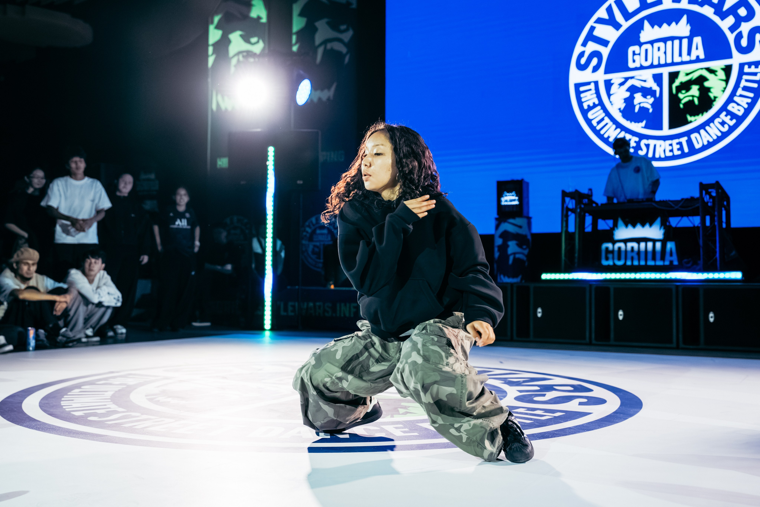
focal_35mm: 39
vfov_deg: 34.6
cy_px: 254
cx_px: 380
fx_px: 813
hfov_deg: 50.1
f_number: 2.8
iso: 3200
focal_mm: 37
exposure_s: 1/800
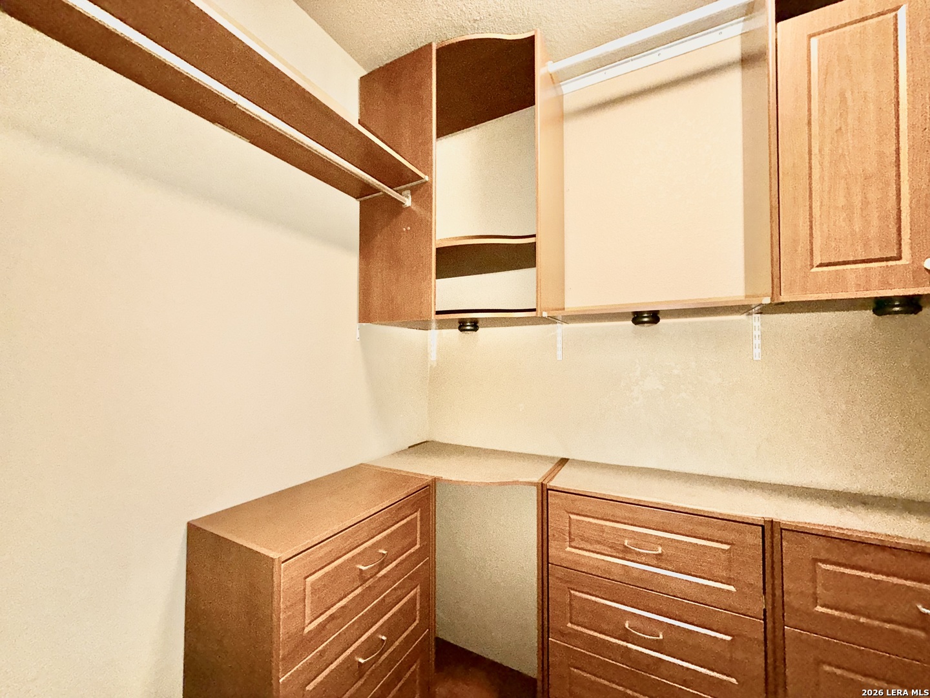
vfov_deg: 85.7
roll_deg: +0.2
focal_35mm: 14
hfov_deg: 102.1
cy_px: 349
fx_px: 376
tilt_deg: +0.8
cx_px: 465
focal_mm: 2.22
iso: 200
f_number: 2.2
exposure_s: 1/60
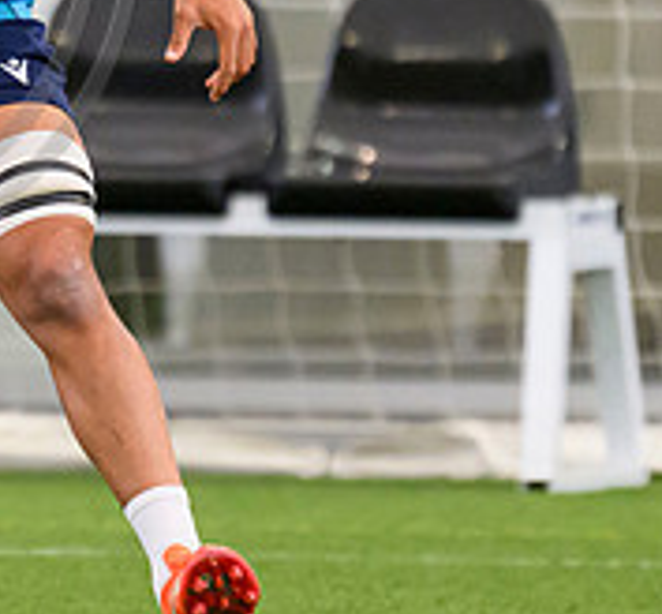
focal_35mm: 2262
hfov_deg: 0.8
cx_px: -206
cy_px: 42
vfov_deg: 0.7
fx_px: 47179
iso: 5000
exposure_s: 1/1000
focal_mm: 560
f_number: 4
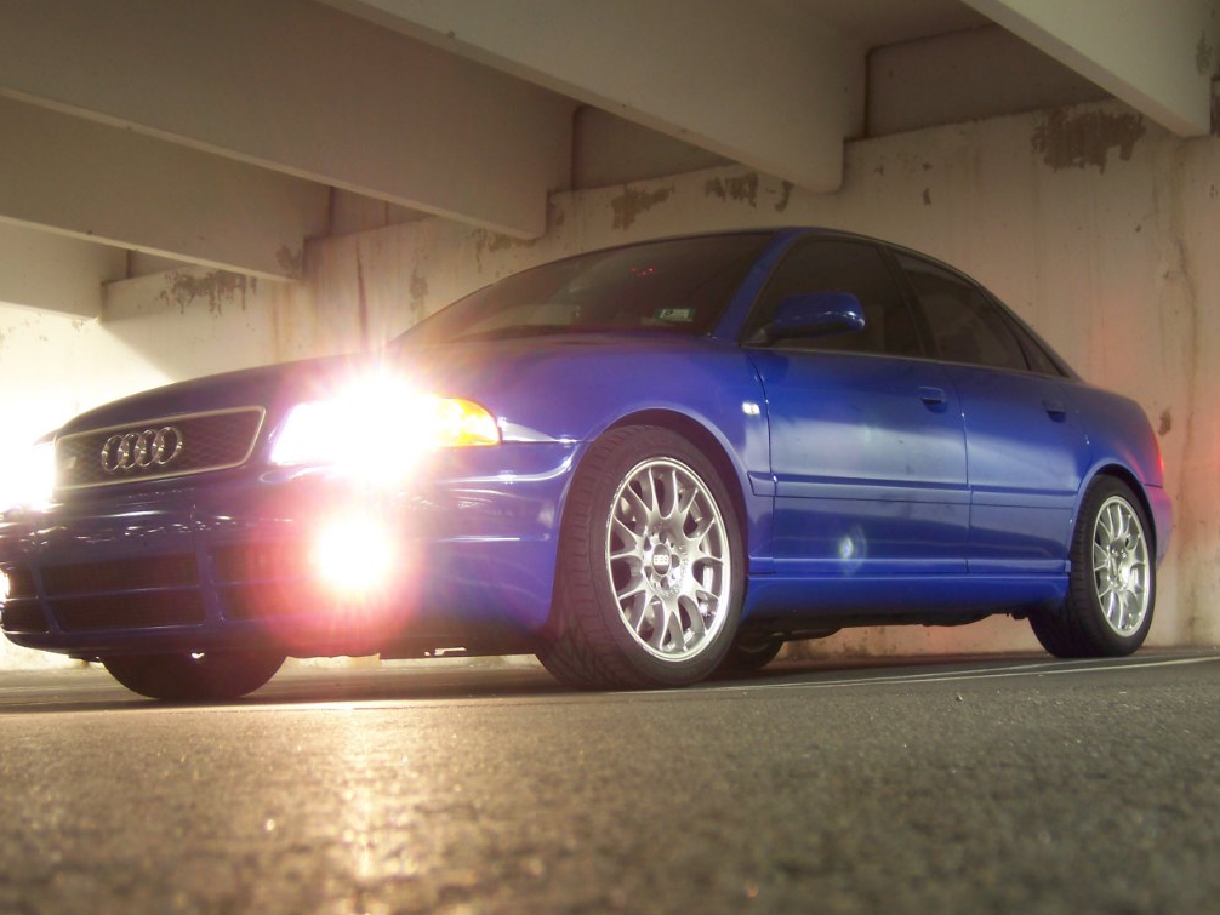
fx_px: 2009
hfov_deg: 33.8
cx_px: 604
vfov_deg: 25.7
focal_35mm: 57
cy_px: 463
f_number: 3.6
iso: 80
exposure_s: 2
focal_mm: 9.6
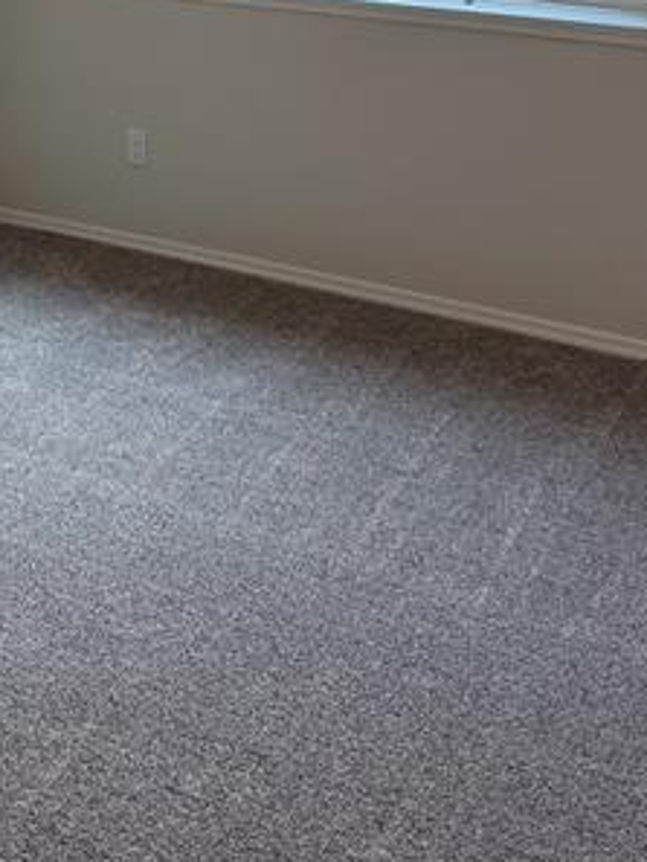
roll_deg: +0.0
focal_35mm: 62
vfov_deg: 28.5
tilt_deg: -6.2
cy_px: -75
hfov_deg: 23.5
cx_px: 178
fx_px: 1544
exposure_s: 1/224
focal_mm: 6.76
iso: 125
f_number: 1.78
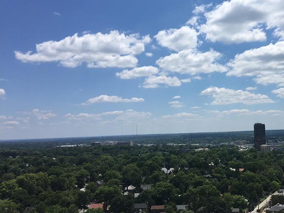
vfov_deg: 32.2
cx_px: 219
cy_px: 95
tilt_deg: +6.7
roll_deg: +1.4
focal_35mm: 45
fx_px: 369
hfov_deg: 40.6
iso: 25
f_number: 2.2
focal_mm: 4.15
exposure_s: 1/3663
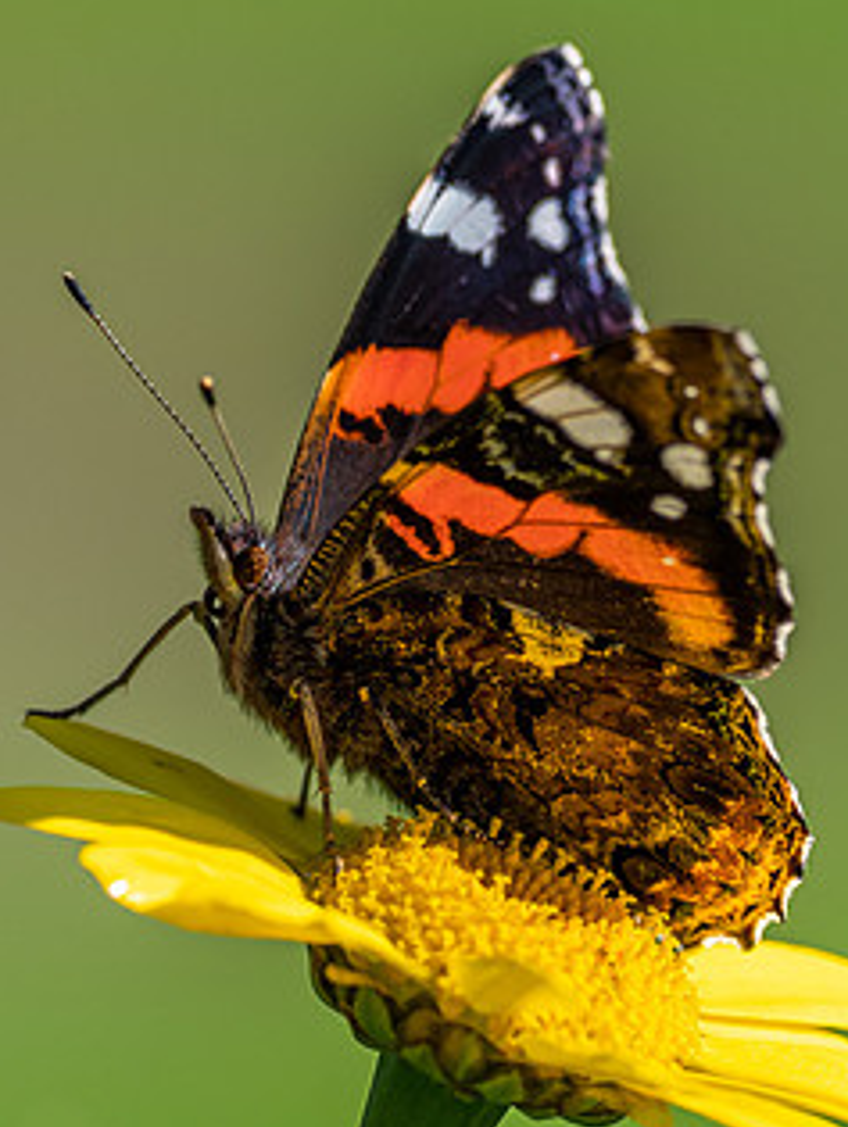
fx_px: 37324
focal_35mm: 1145
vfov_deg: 1.7
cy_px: 605
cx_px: 280
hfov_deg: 1.3
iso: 200
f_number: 4.5
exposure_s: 1/640
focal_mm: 300
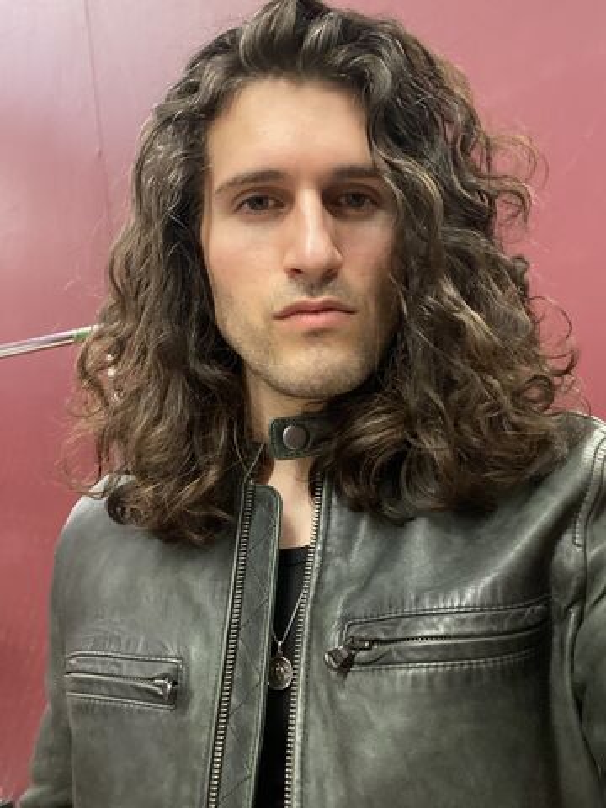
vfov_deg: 60.0
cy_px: 404
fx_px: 700
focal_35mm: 30
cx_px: 303
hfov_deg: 46.8
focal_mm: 2.71
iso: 400
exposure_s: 1/40
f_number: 2.2
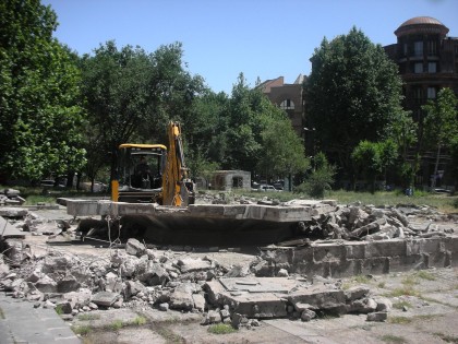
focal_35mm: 46
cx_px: 229
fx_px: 609
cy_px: 172
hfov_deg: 41.2
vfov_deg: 31.5
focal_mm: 7.7
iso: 50
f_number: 3.5
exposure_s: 1/404
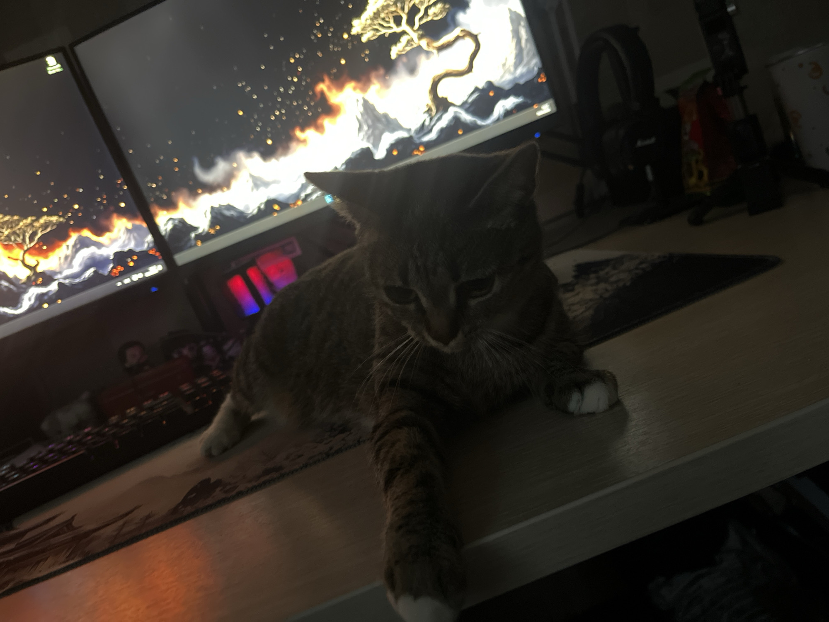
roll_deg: +22.2
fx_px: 623
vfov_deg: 53.1
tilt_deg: -8.7
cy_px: 311
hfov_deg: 67.3
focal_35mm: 26
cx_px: 414
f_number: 1.6
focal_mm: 5.1
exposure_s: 1/25
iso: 1000
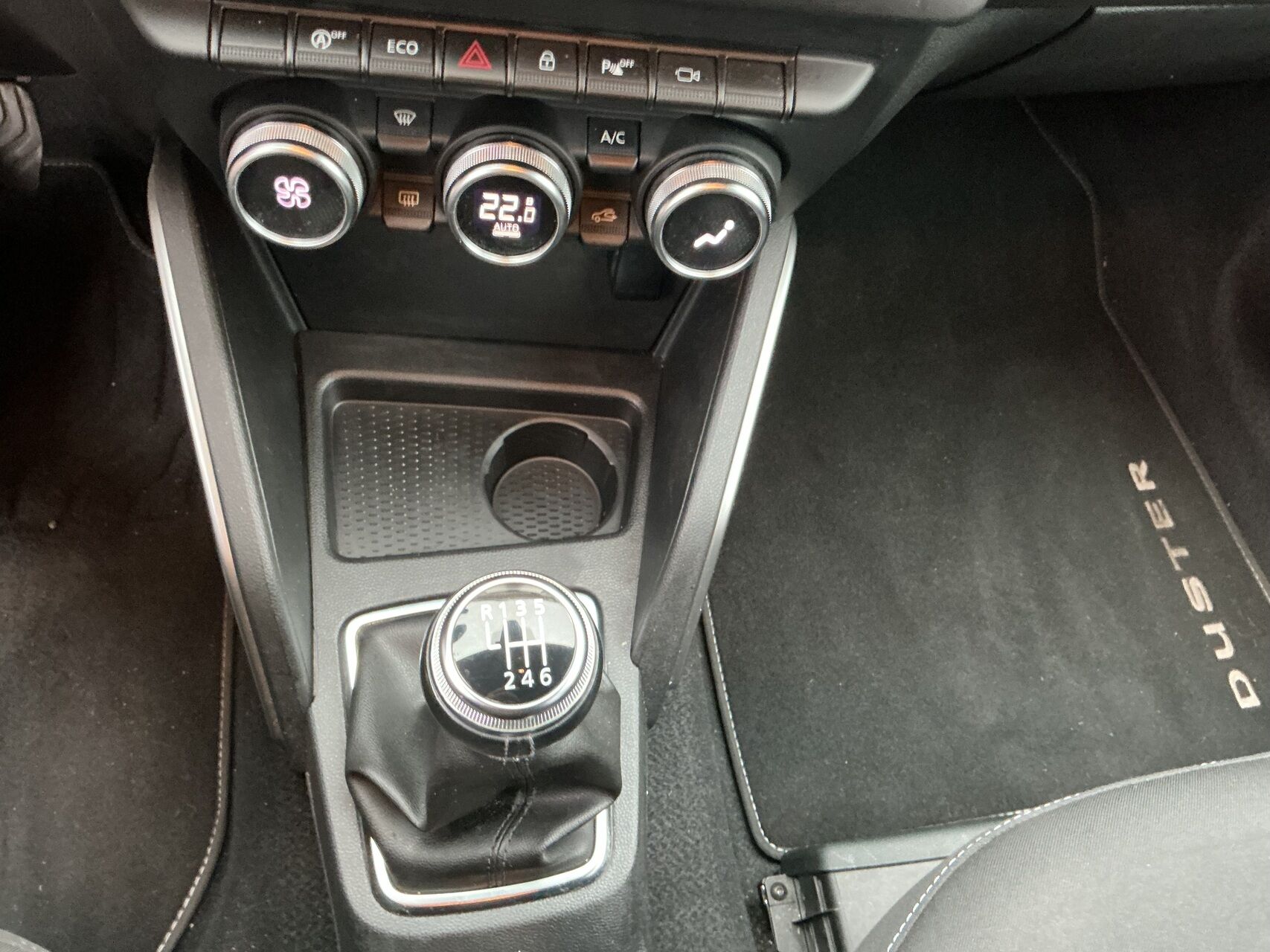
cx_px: 635
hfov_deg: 61.7
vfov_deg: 48.2
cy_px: 476
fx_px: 1064
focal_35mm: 29
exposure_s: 1/30
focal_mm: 3
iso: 400
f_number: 1.8
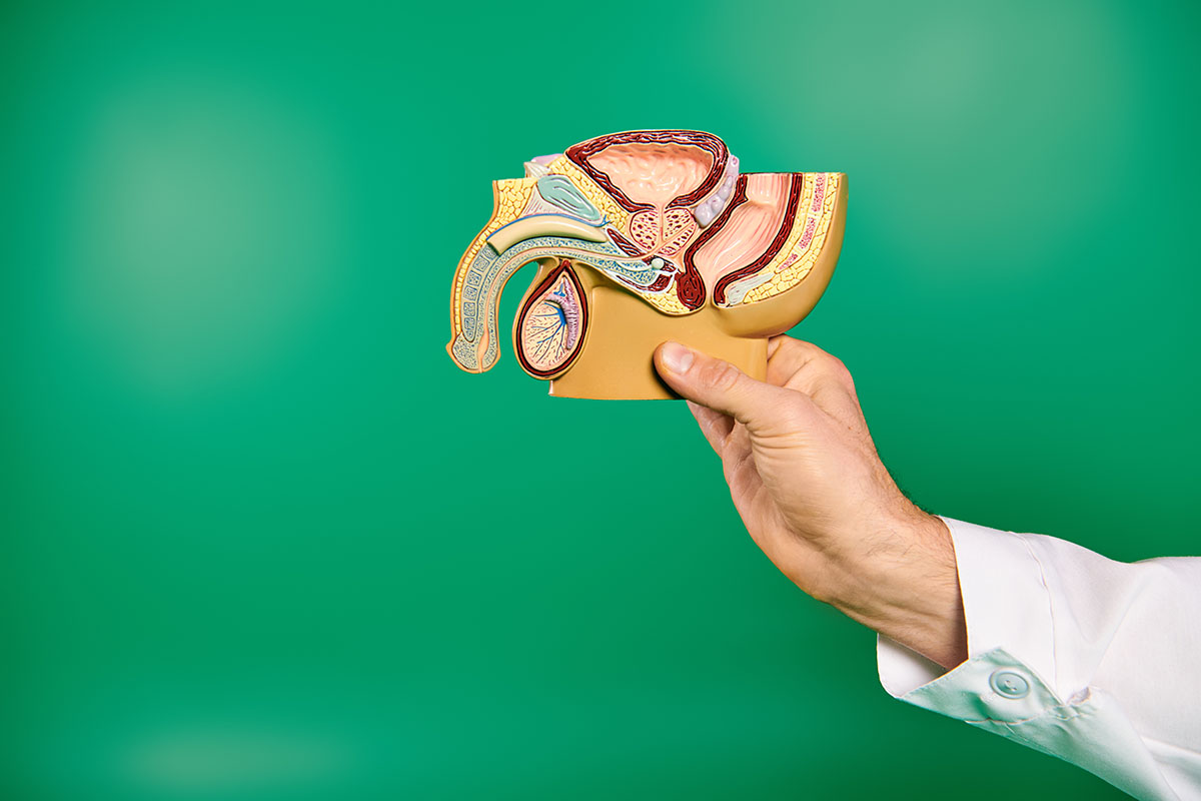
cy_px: 400
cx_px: 600
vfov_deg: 30.5
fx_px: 1468
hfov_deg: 44.5
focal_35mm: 44
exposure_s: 1/160
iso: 100
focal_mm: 44
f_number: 5
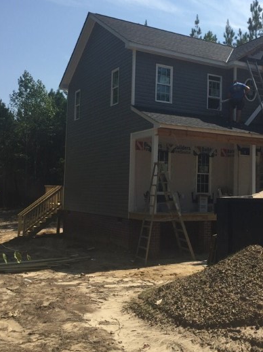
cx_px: 176
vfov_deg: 43.8
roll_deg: -1.0
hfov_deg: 33.3
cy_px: 163
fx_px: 436
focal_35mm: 43
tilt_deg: +5.5
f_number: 2.2
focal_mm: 4.15
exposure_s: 1/2326
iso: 32
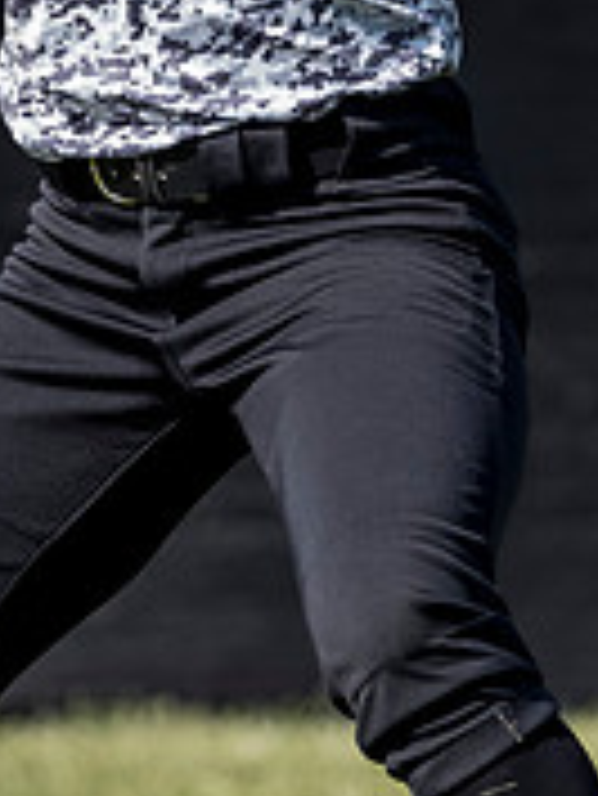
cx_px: 285
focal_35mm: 2255
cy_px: -80
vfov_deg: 0.9
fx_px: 51878
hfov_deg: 0.7
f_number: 4
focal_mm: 300
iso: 800
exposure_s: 1/2000
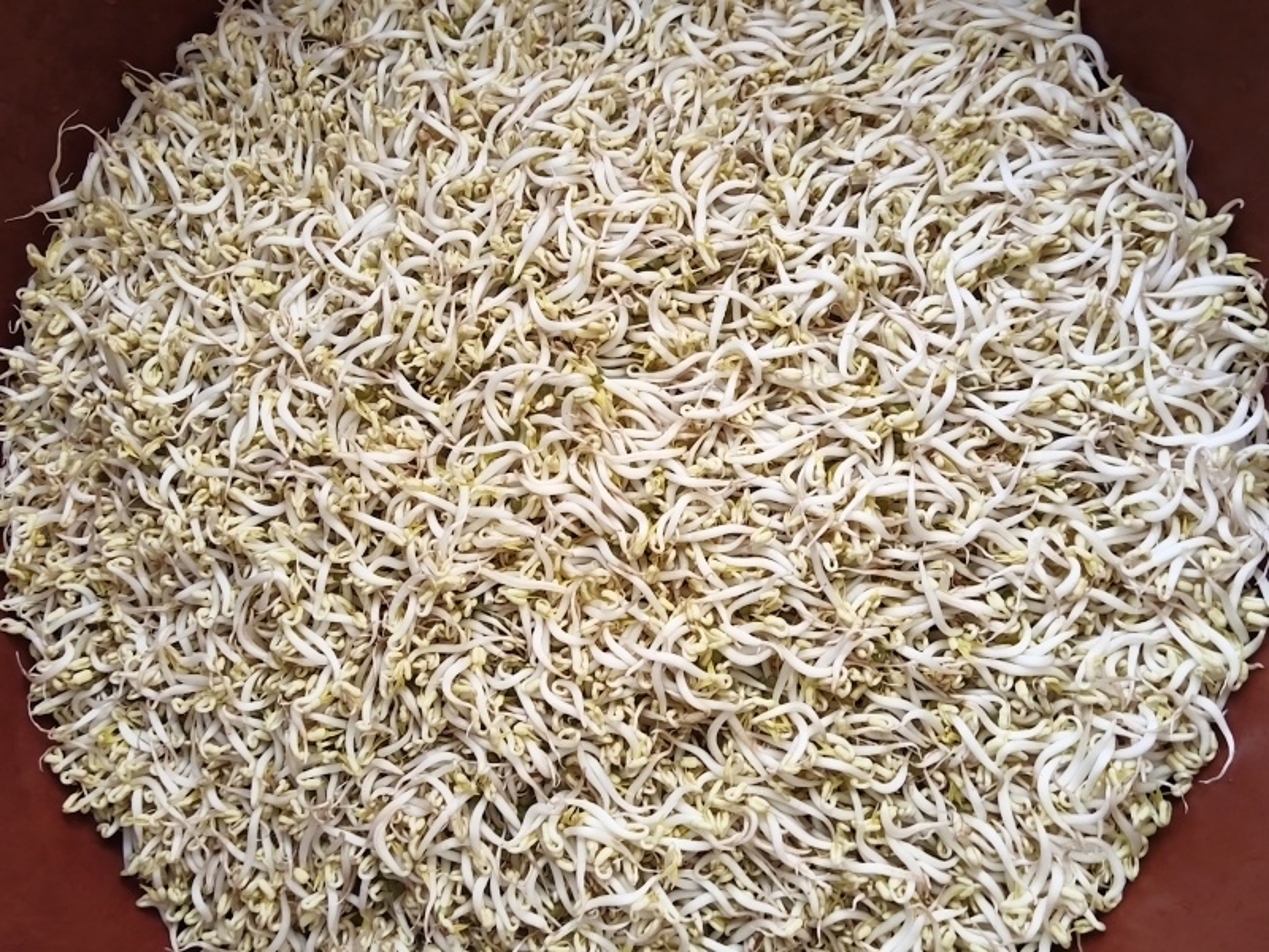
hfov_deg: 60.0
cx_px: 634
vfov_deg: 46.8
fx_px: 1100
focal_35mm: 30
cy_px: 476
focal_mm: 4.95
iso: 795
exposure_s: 1/33.3
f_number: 1.9
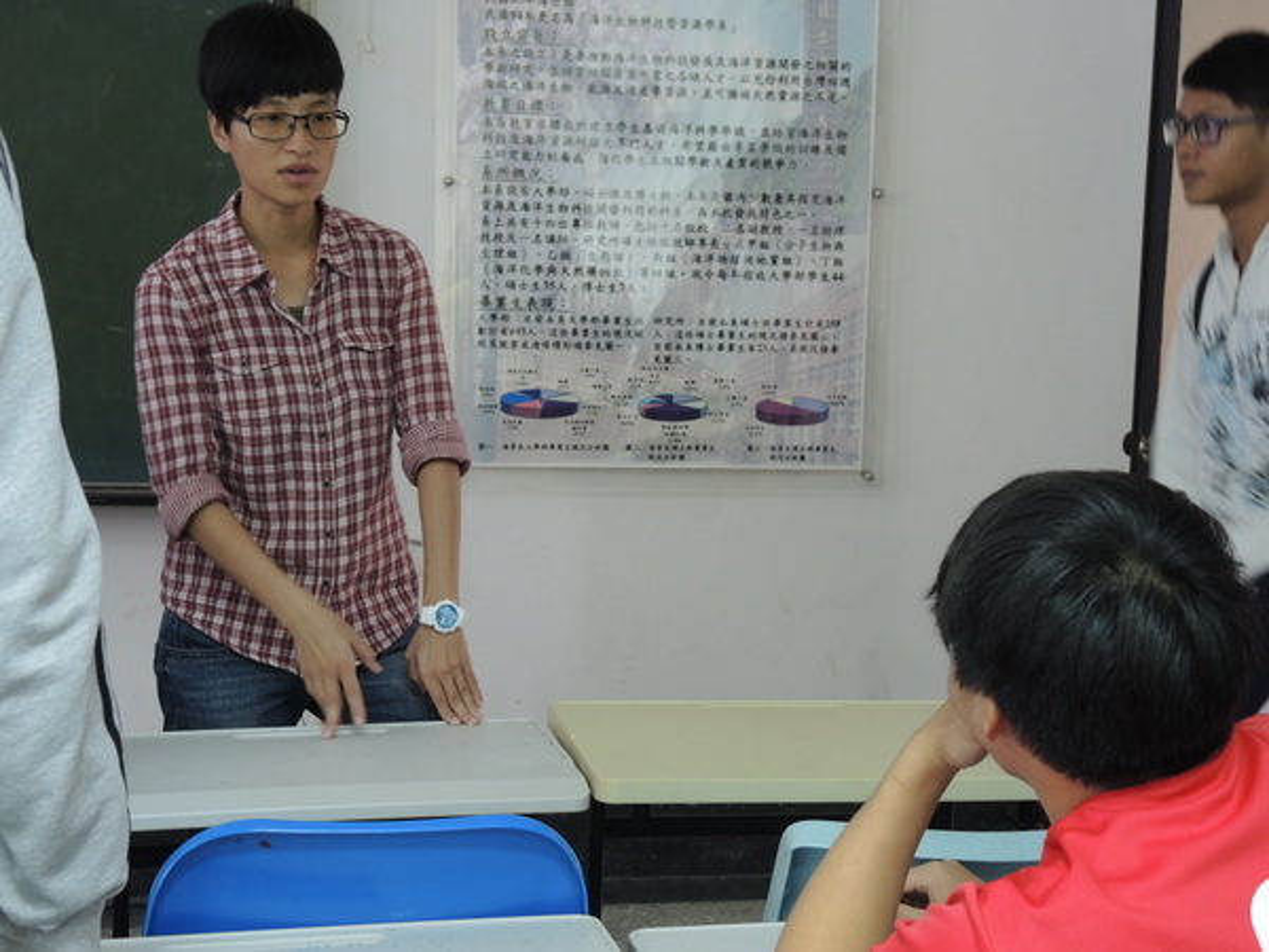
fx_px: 2126
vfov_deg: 25.2
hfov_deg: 33.2
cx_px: 634
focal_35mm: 58
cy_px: 476
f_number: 2.8
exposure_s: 1/13
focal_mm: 12.5
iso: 450
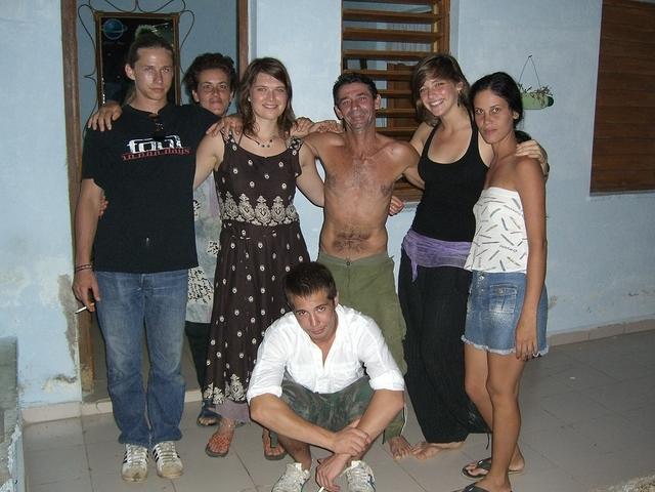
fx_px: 719
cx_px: 328
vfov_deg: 37.7
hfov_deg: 49.0
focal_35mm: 38
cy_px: 246
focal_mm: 7.9
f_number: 2.8
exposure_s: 1/60
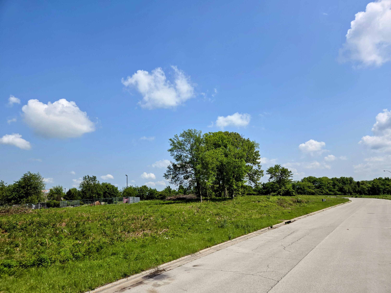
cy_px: 146
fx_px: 260
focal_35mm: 23
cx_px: 196
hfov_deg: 73.9
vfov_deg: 58.9
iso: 25
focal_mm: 5.4
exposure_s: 1/2450
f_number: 1.8
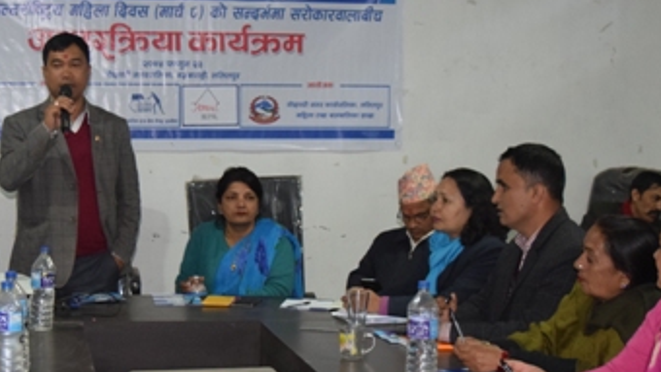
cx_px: 239
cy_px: 283
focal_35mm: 71
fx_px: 1244
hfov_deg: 29.6
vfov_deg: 16.9
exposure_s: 1/60
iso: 1800
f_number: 4
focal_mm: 24
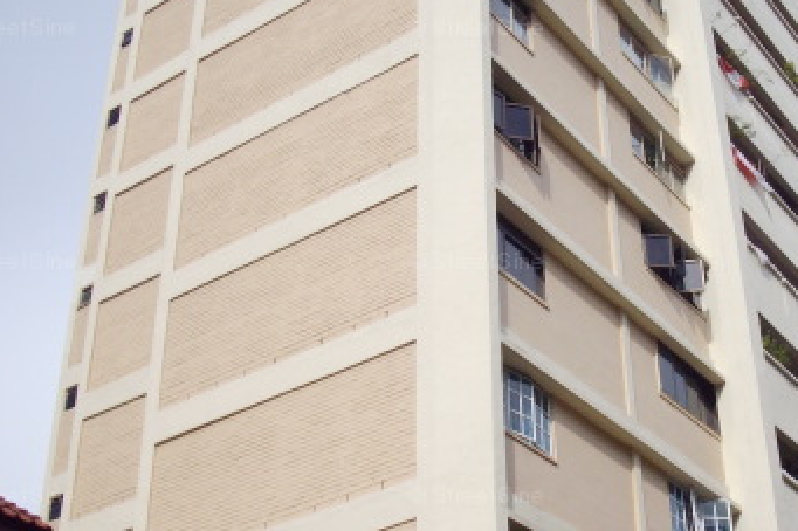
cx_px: 583
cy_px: 264
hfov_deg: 31.9
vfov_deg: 21.9
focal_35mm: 62
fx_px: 1374
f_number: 5.6
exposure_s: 1/400
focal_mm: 6.2
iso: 80
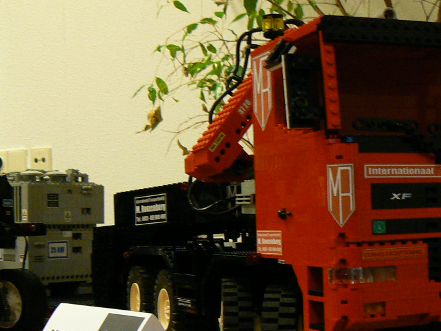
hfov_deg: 28.1
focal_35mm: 69
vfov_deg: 21.2
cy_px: 237
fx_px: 879
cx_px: 269
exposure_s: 1/15
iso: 200
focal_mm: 6
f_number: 2.8
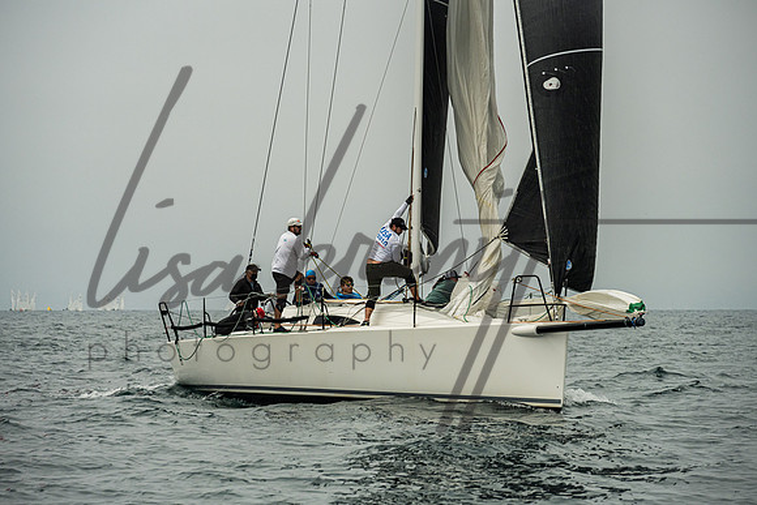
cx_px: 363
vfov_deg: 8.4
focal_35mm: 164
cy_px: 248
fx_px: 3450
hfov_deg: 12.5
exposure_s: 1/3200
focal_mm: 155
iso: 400
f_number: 6.3
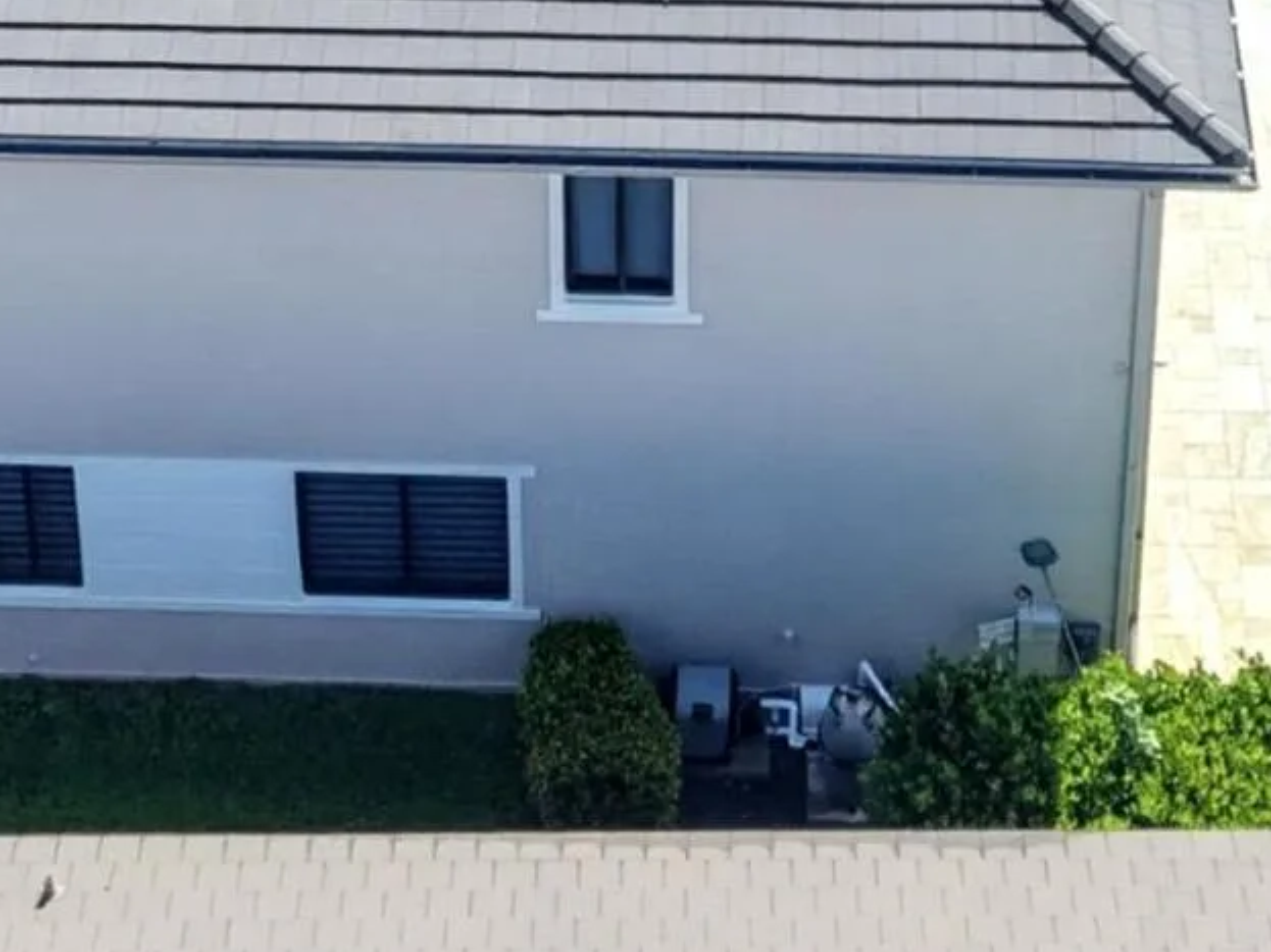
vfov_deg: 11.9
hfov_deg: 17.7
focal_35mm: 111
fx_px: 4075
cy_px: -962
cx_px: 685
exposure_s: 1/6400
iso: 400
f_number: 1.8
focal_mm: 8.7
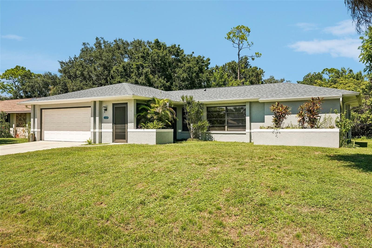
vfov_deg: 44.3
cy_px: 124
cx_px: 186
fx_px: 305
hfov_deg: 62.8
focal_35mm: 30
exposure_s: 1/1000
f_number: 8
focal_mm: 29.5
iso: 400
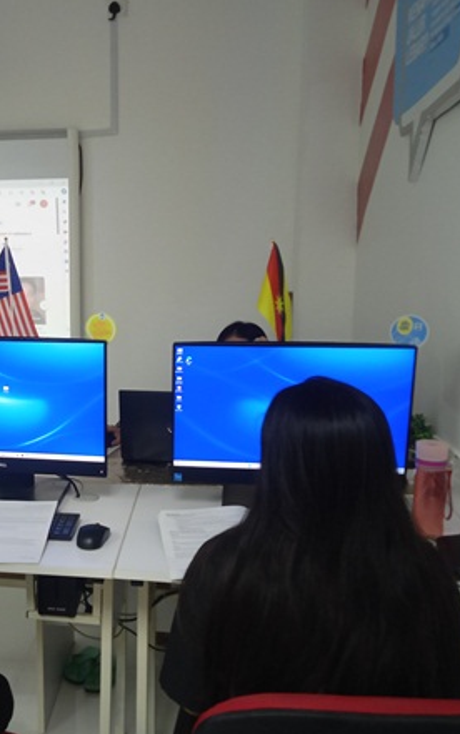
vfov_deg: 49.3
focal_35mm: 40
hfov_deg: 31.0
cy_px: 373
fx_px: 802
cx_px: 78
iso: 462
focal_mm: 3.46
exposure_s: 1/33.3
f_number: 2.2
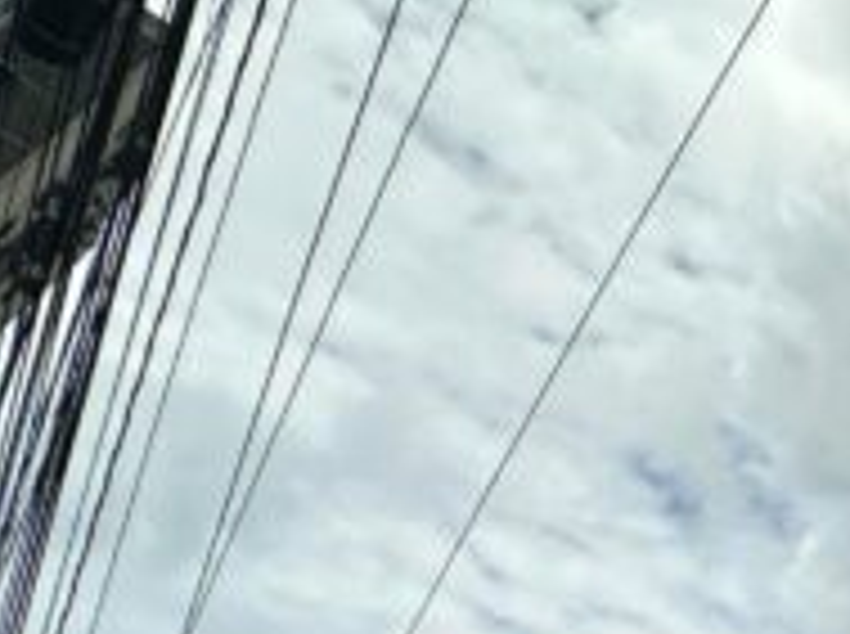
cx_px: 1610
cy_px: 845
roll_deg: -5.5
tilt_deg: +32.3
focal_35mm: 57
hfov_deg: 20.5
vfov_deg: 22.6
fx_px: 1397
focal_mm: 2.22
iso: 50
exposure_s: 1/2506
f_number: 2.2
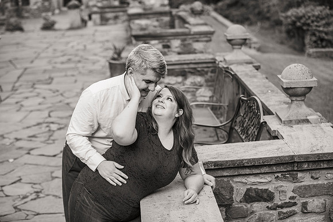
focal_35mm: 74
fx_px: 681
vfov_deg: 18.5
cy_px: 107
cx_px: 159
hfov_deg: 27.5
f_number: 3.2
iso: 800
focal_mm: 70
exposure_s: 1/640
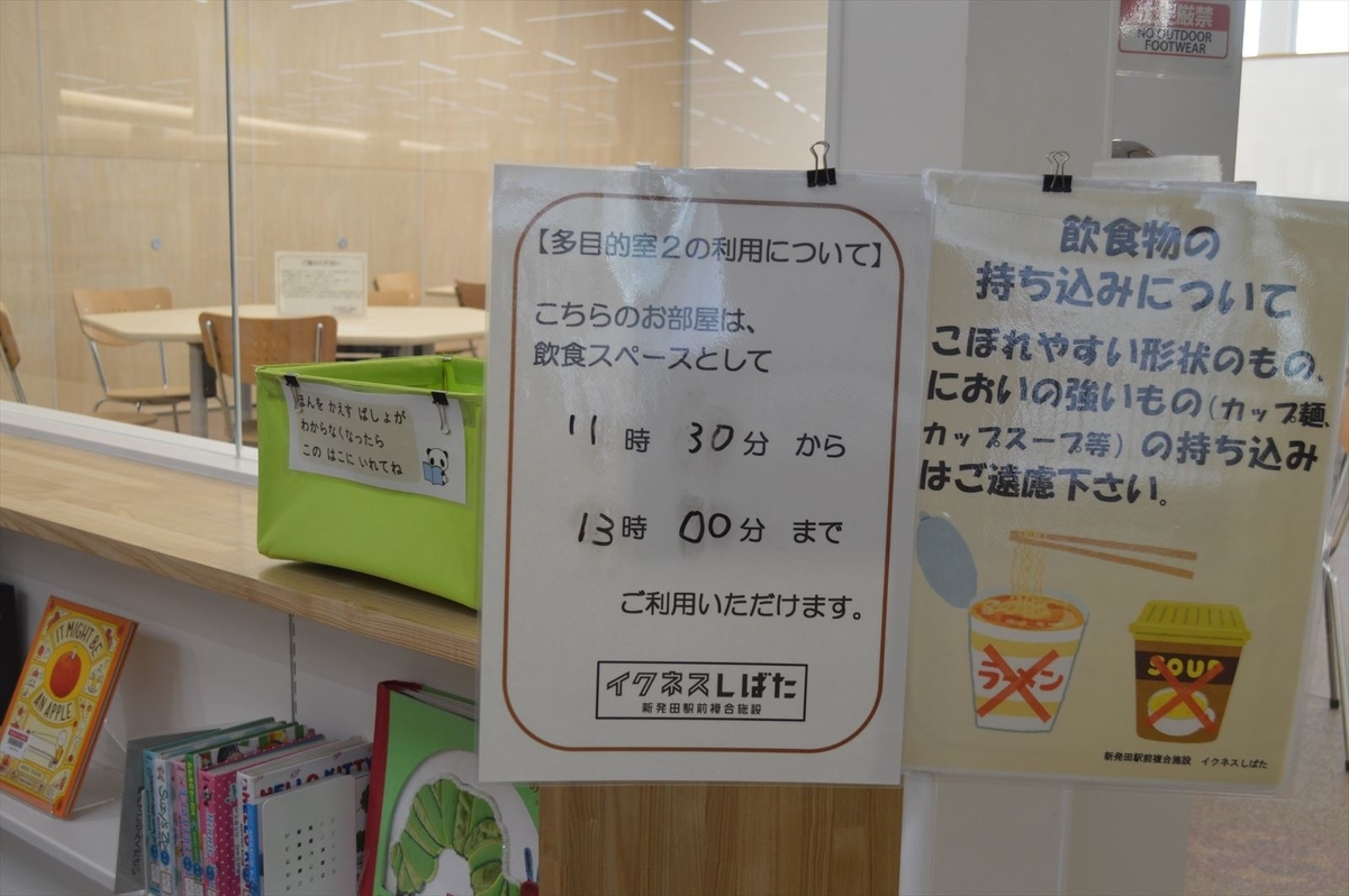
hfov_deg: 49.6
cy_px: 448
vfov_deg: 34.2
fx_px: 1460
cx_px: 674
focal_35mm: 39
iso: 400
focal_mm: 26
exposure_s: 1/80
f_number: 4.5
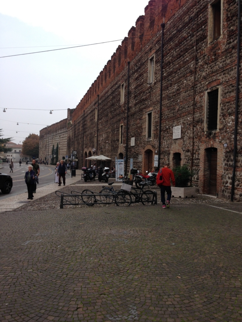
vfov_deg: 55.4
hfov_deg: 42.9
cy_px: 161
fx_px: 308
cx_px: 121
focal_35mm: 33
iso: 50
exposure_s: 1/821
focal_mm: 4.12
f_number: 2.4
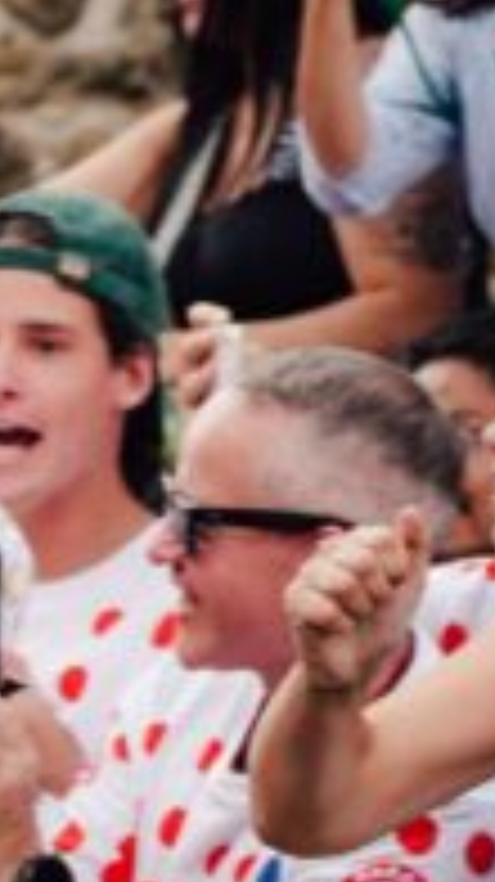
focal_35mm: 333
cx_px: -684
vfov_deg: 6.5
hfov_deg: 3.6
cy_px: 806
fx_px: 7784
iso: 1600
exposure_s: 1/1250
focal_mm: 104
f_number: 5.6
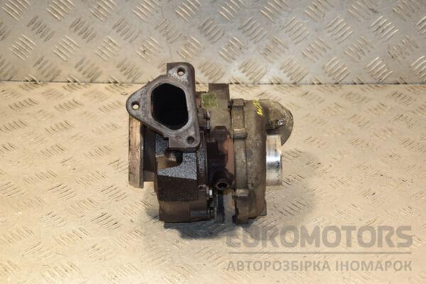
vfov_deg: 18.2
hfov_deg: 27.0
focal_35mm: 75
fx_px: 887
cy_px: 142
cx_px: 213
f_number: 6.3
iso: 800
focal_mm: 50
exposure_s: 1/200
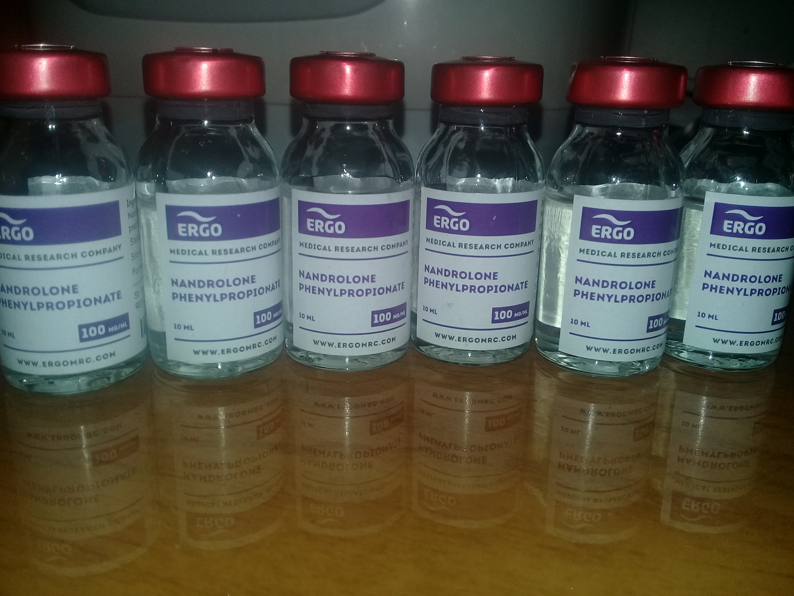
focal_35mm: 31
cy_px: 298
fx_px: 711
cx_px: 397
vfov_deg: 45.4
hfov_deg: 58.4
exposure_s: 1/267
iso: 64
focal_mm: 3.3
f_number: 2.2
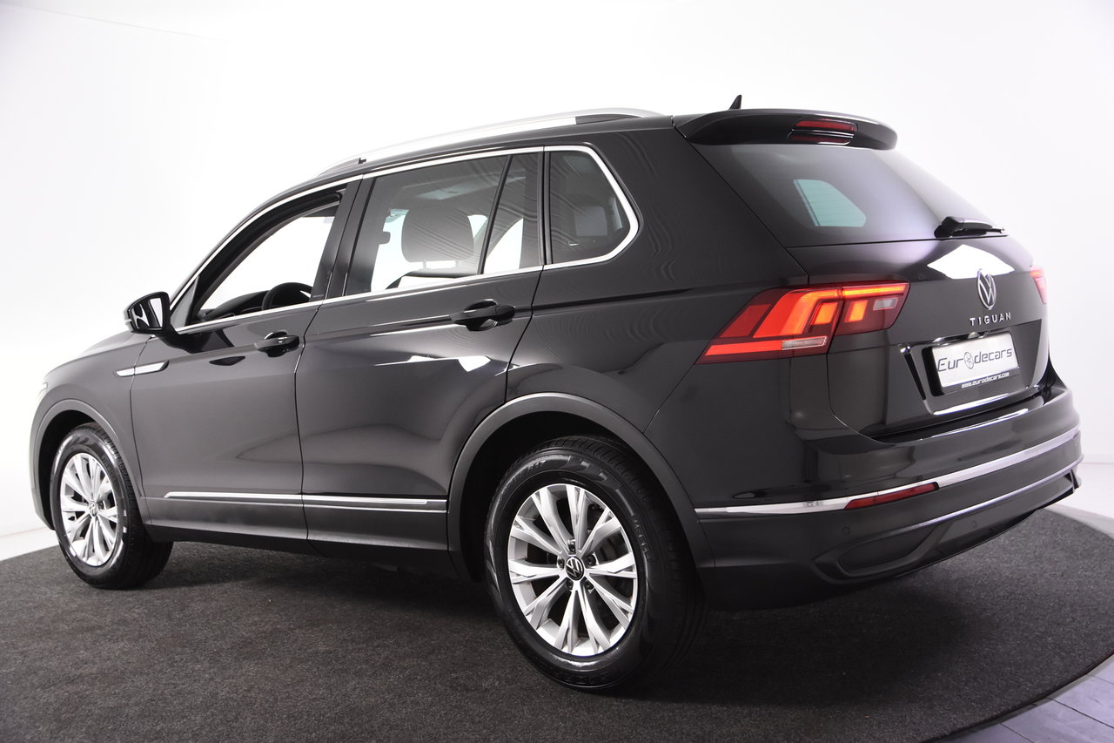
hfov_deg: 49.6
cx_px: 557
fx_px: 1207
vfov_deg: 34.2
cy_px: 372
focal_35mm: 39
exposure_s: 1/60
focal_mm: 26
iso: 1600
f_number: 4
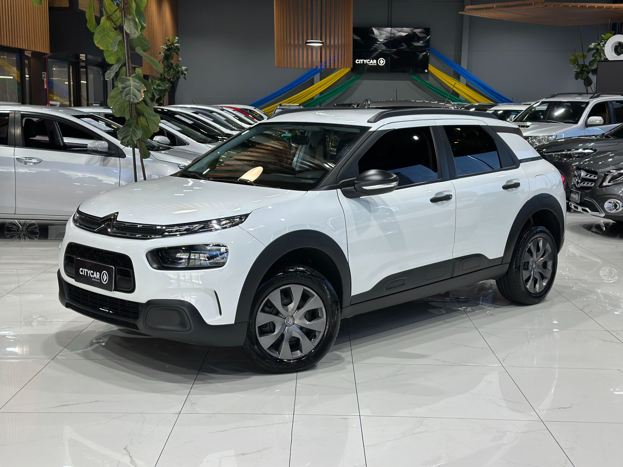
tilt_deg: -8.4
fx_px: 864
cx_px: 312
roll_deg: -0.7
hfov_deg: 39.7
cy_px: 234
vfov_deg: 30.3
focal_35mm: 48
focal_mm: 6.86
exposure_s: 1/120
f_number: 1.78
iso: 100
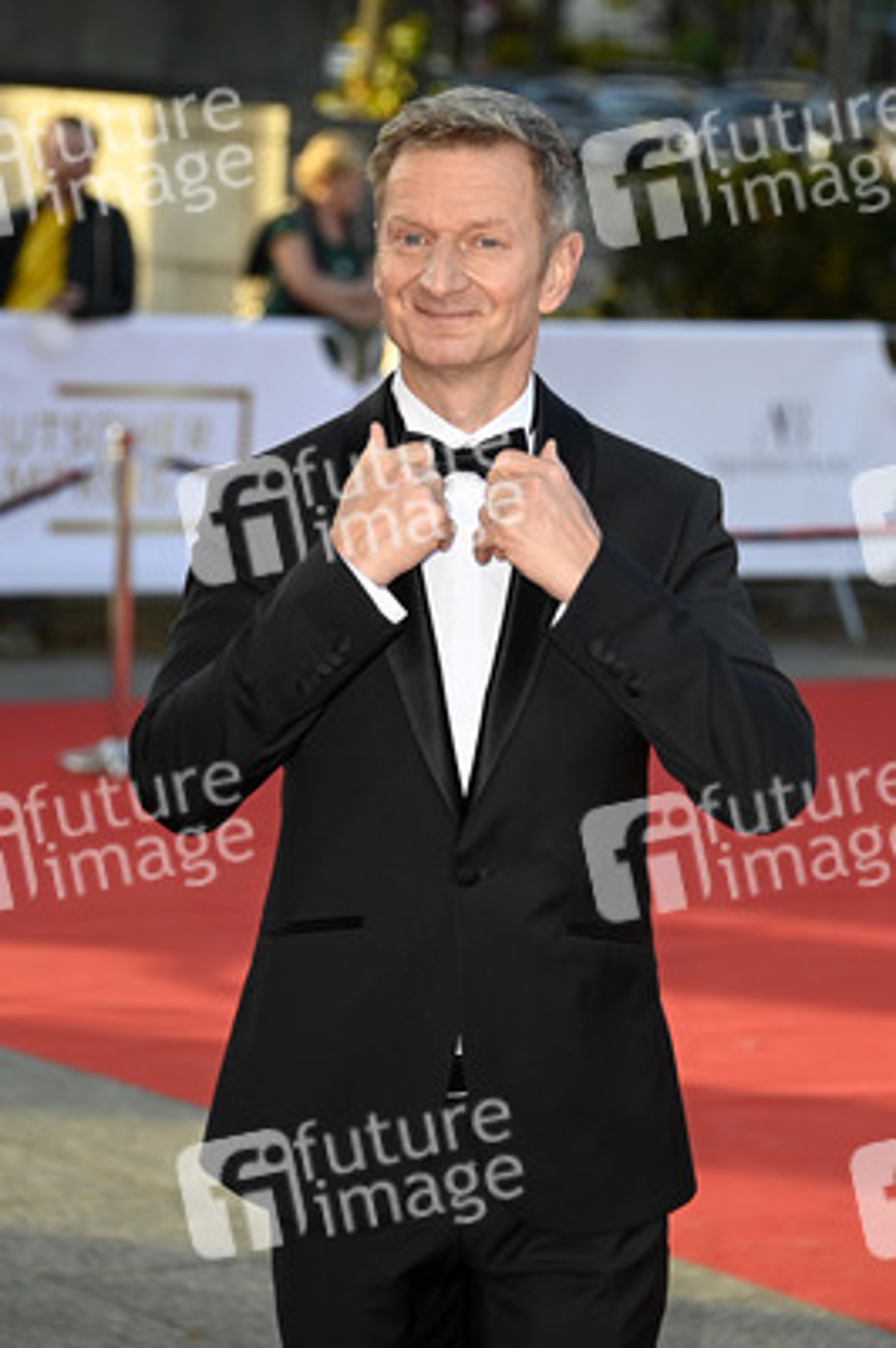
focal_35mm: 135
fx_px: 5048
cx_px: 448
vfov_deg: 15.2
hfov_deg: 10.1
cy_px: 674
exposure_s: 1/250
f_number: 5.6
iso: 400
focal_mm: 135
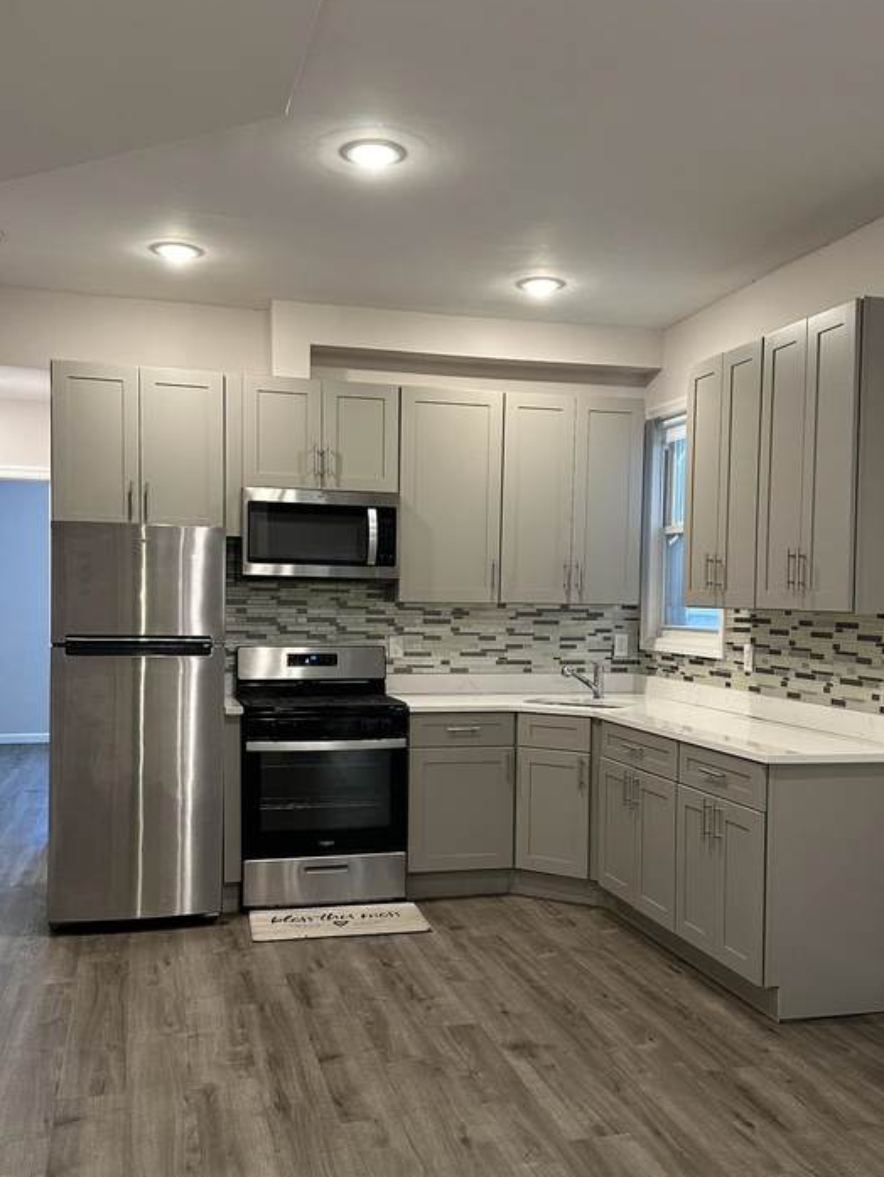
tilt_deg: -1.8
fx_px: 1123
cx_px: 442
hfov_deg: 43.0
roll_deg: -1.4
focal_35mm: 33
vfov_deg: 55.3
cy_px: 636
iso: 200
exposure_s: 1/60
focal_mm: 6.86
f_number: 1.78
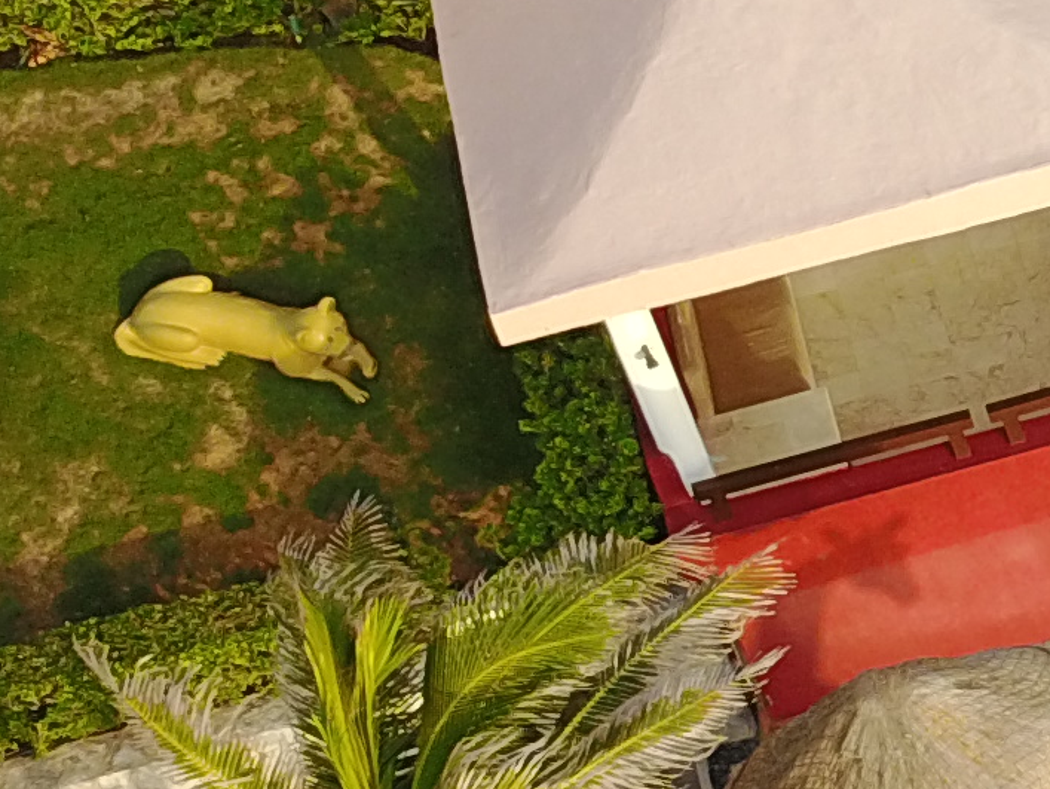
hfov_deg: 10.7
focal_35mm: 147
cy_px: 566
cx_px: 2786
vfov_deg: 10.1
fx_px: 4461
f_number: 2.2
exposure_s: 1/263
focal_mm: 4.73
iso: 100
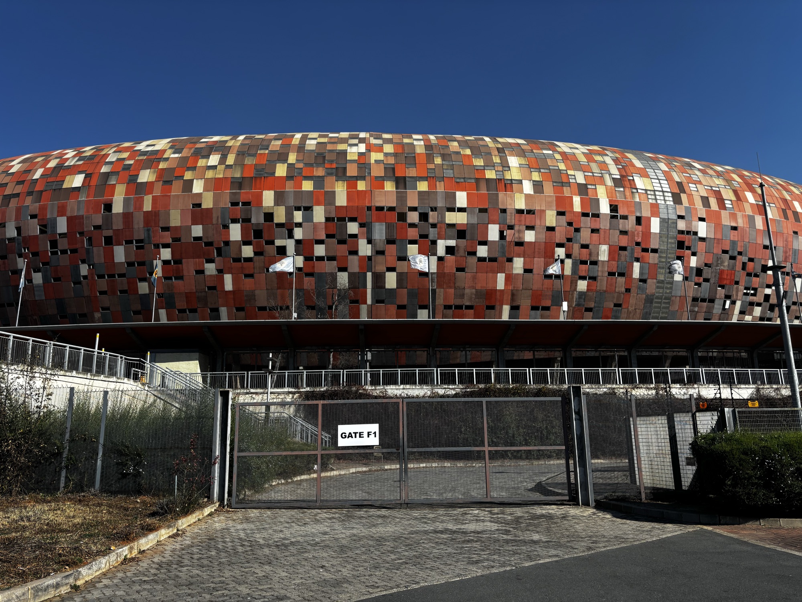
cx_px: 401
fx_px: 602
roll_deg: +1.1
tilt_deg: +12.4
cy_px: 301
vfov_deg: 53.1
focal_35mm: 26
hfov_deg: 67.3
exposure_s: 1/2710
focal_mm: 5.96
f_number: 1.6
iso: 50
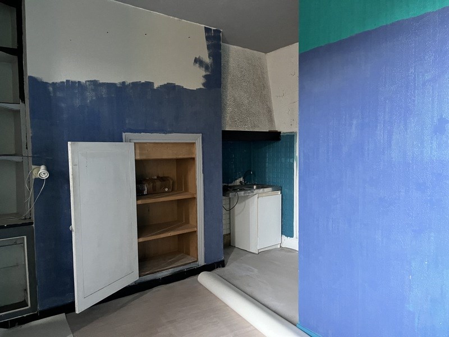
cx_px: 224
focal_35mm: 26
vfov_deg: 53.1
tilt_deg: -6.6
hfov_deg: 67.3
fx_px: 337
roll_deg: +0.5
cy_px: 168
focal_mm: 5.1
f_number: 1.6
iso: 500
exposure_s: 1/58
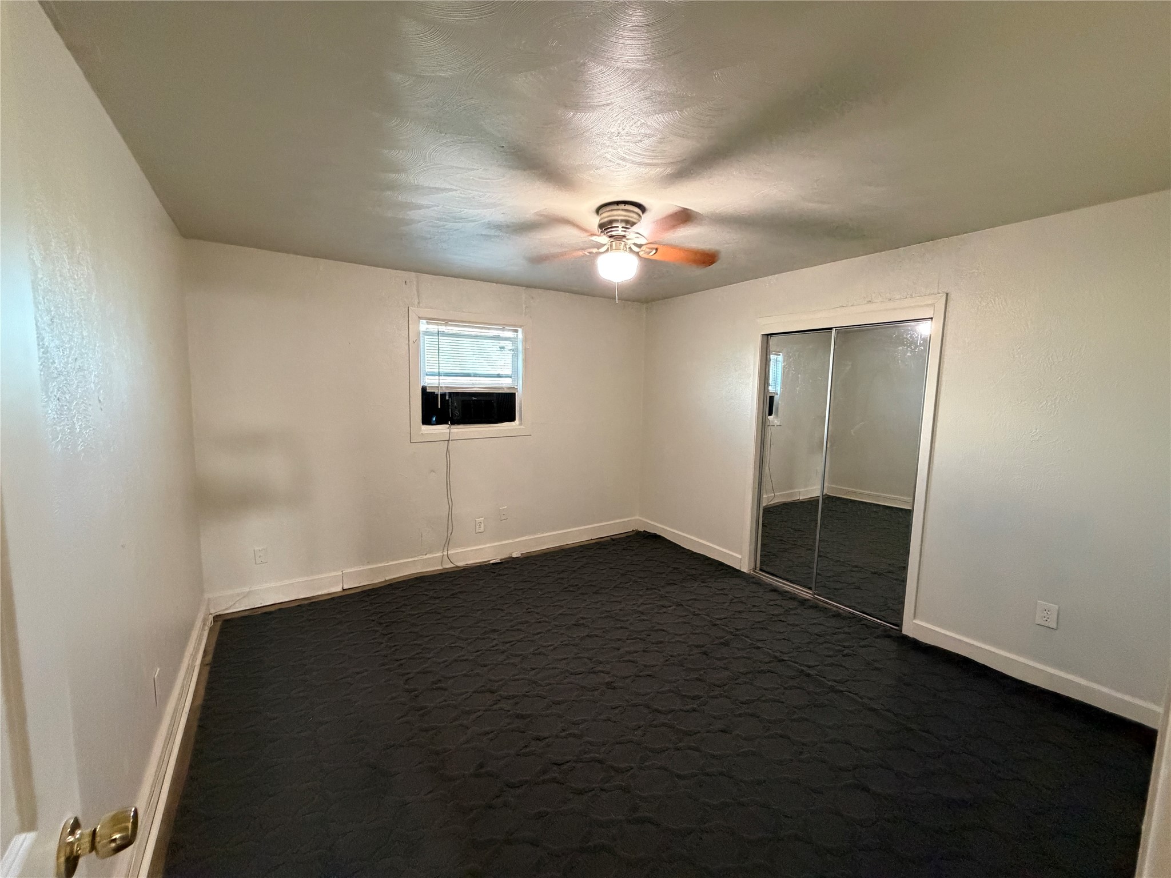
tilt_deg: -5.3
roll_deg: +0.2
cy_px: 439
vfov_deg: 85.7
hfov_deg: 102.1
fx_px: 474
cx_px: 586
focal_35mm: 14
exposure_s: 1/60
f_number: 2.2
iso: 640
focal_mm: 2.22
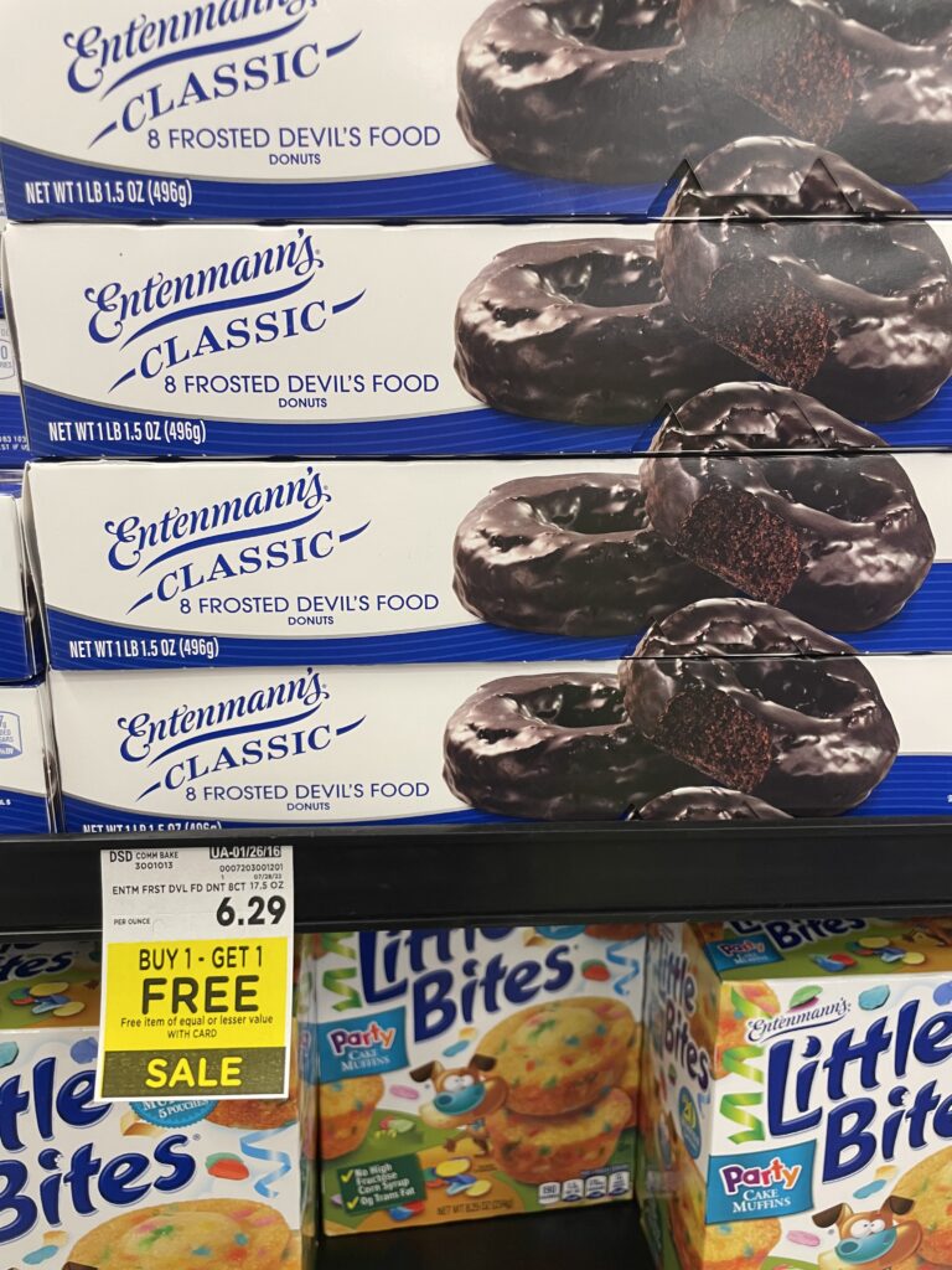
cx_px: 476
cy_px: 635
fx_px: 953
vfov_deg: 67.3
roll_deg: +0.7
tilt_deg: -13.4
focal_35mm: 26
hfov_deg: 53.1
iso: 80
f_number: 1.6
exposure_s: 1/60
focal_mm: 4.2
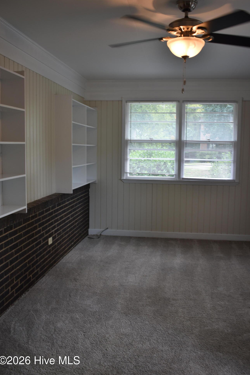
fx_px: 354
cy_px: 185
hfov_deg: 38.9
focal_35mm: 34
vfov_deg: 55.8
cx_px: 126
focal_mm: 22
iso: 100
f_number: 4.5
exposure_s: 1/40
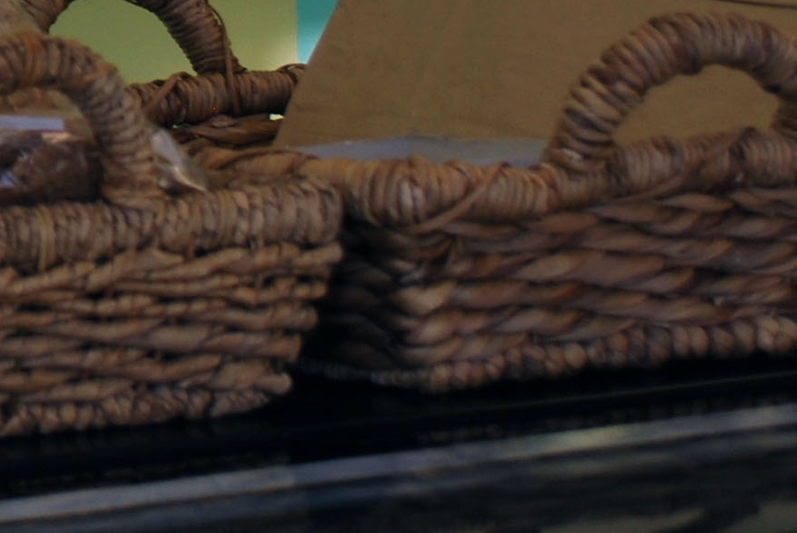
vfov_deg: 6.8
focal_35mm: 199
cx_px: -685
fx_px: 4410
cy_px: -396
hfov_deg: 9.7
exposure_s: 1/125
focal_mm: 30
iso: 110
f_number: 5.6
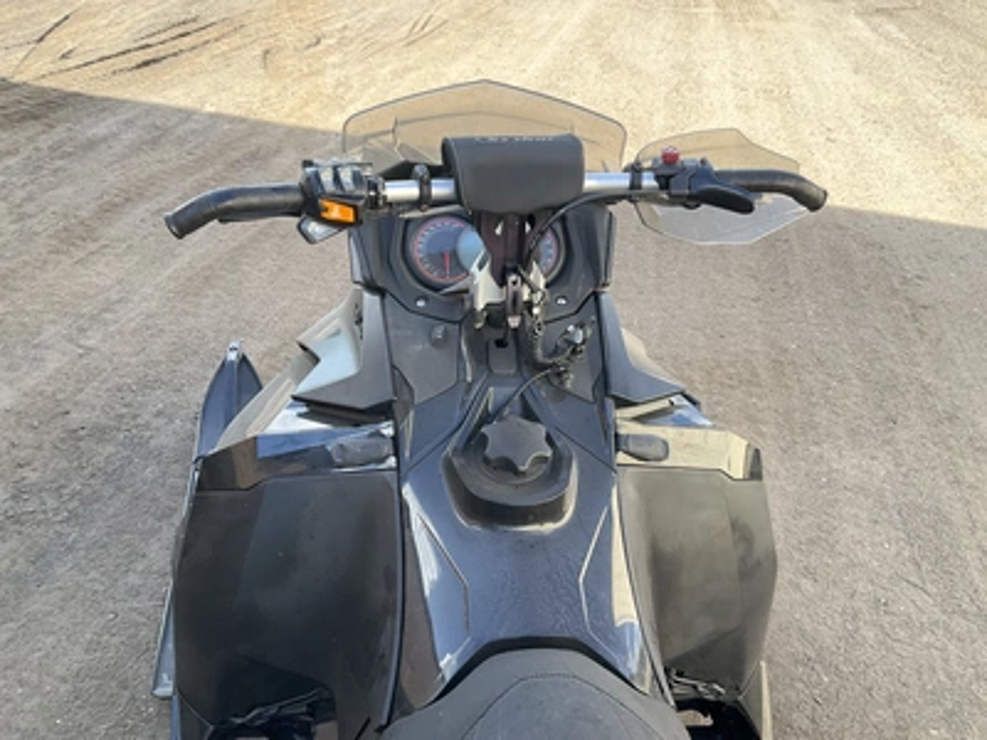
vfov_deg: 48.2
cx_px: 494
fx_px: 827
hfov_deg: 61.7
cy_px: 370
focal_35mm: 29
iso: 25
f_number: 1.8
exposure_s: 1/246
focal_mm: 3
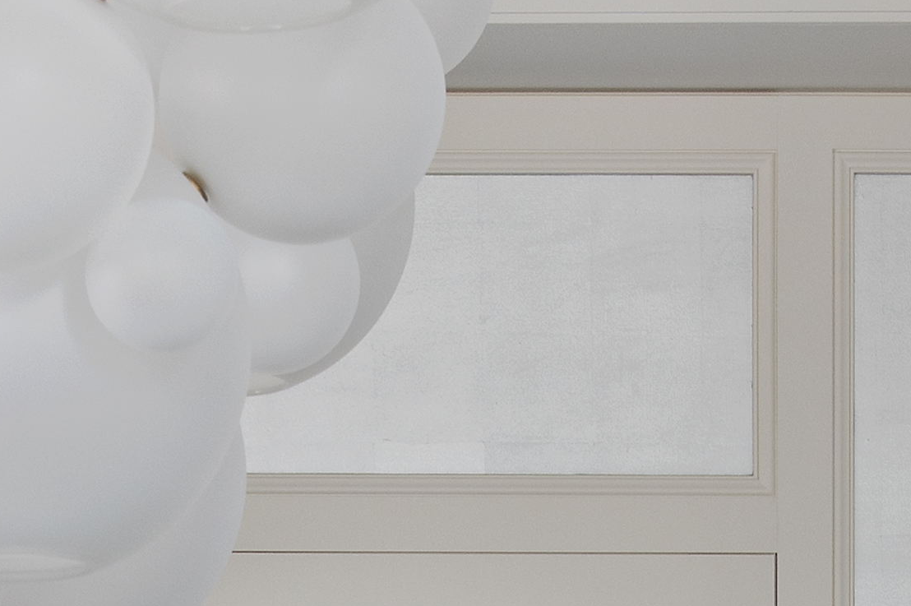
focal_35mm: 191
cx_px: 134
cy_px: 1309
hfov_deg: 10.7
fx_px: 4830
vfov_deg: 6.9
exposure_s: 1/1.67
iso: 250
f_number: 9
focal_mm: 35
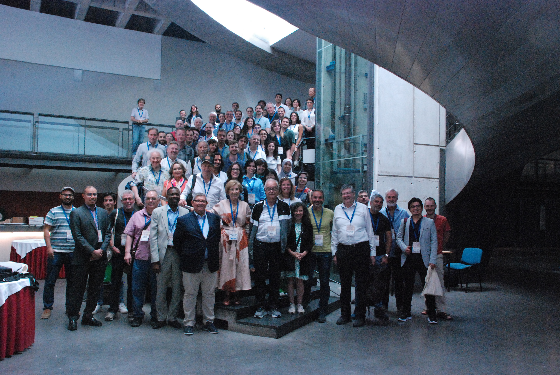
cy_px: 188
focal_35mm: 33
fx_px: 514
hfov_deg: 57.2
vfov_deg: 40.1
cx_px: 280
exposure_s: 1/40
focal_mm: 22
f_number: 11
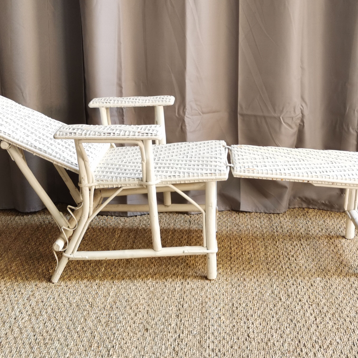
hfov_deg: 33.3
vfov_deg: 33.4
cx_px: 154
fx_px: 597
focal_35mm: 51
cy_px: 179
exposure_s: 1/100
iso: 64
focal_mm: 5.58
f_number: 1.8
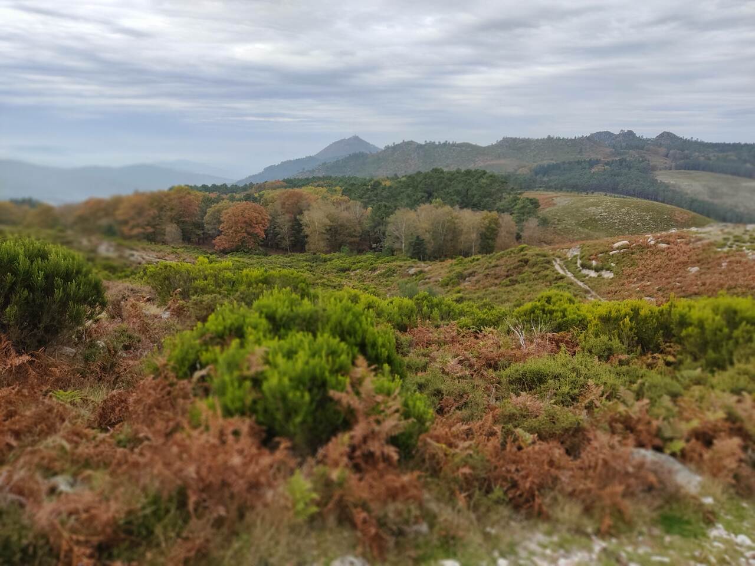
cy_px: 283
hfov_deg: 67.3
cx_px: 378
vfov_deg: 53.1
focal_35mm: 26
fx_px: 567
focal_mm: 4.74
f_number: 1.79
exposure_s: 1/616
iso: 100
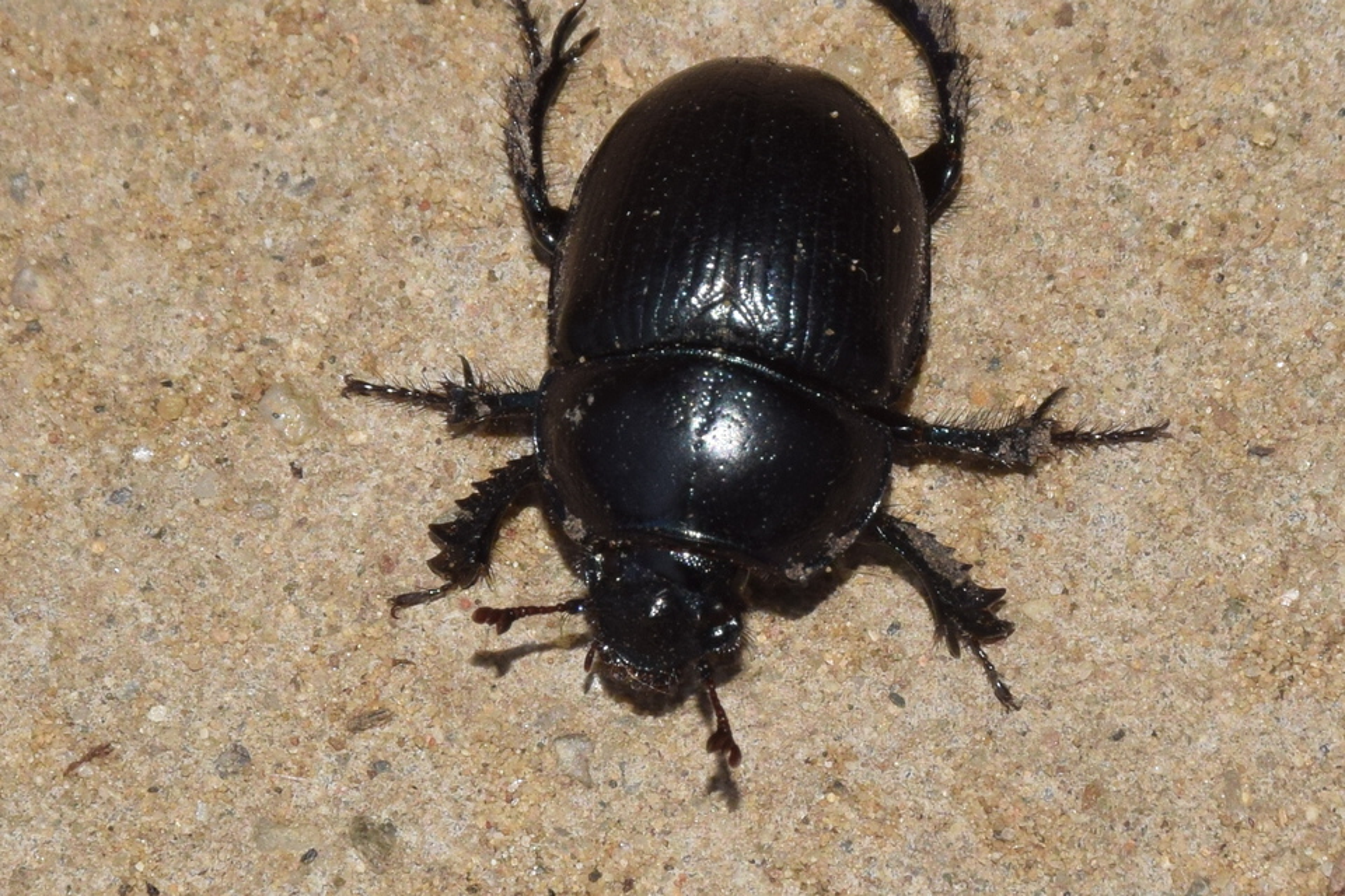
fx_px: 7845
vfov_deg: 6.5
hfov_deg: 9.8
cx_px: 672
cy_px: 448
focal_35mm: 210
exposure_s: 1/160
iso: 400
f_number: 16
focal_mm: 140
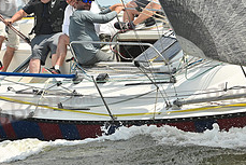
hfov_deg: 11.6
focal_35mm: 177
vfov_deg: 7.8
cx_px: 149
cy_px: 42
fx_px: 1210
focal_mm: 70
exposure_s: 1/1250
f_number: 7.1
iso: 320
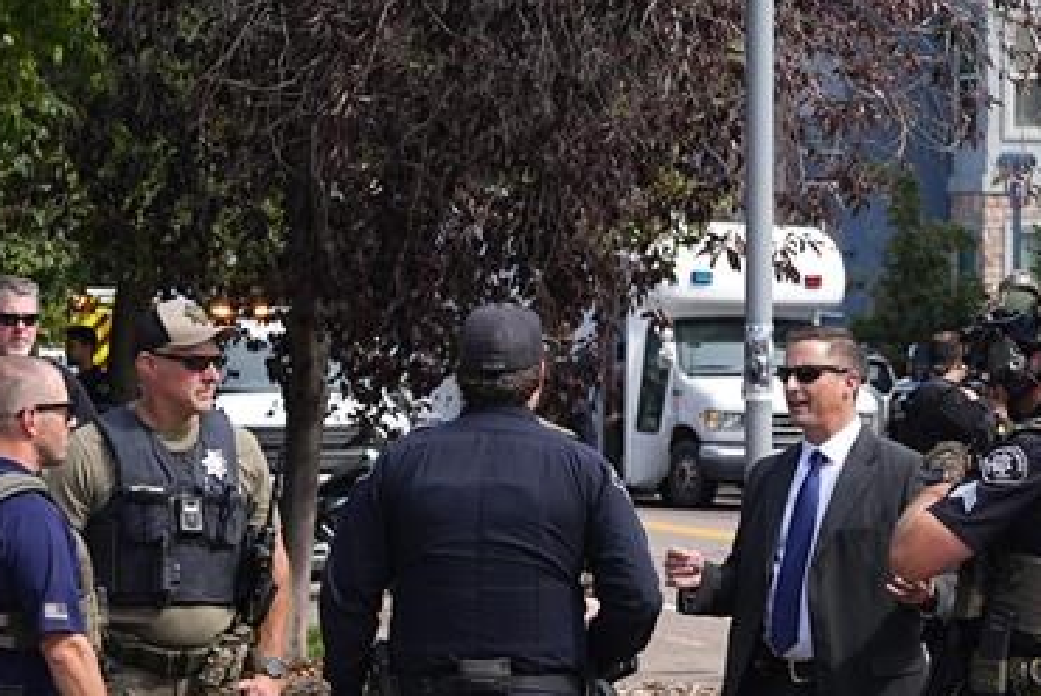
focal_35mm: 184
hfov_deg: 11.1
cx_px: 732
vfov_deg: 7.5
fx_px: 5325
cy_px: 549
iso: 200
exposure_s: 1/320
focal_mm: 70
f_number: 6.3
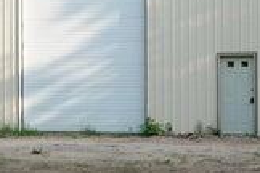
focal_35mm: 178
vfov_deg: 7.7
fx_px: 1285
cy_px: 78
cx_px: 88
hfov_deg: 11.5
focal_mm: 11.03
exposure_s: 1/250
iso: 100
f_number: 4
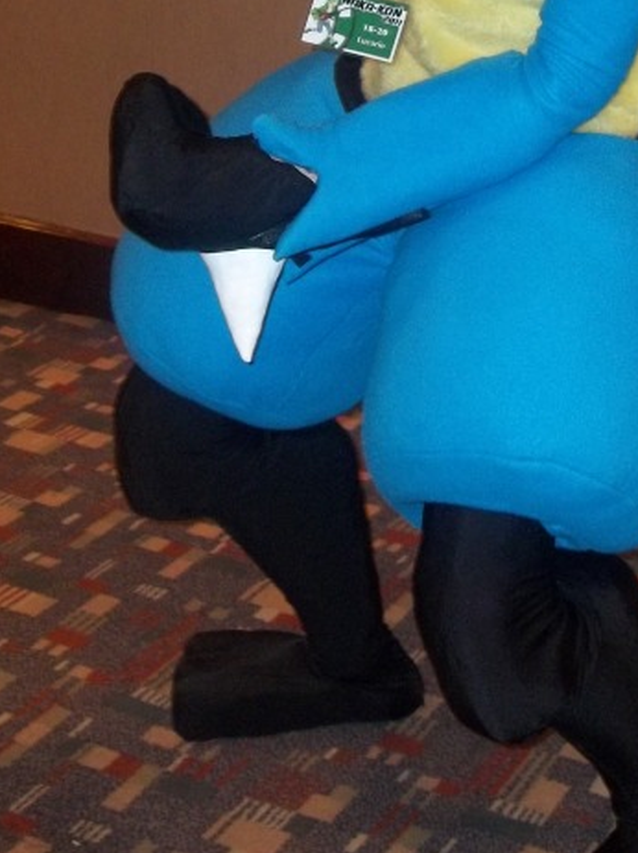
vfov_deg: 26.8
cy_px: 144
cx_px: 572
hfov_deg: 20.3
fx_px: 1746
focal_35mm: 71
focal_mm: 5.7
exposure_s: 1/30
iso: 160
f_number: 2.9
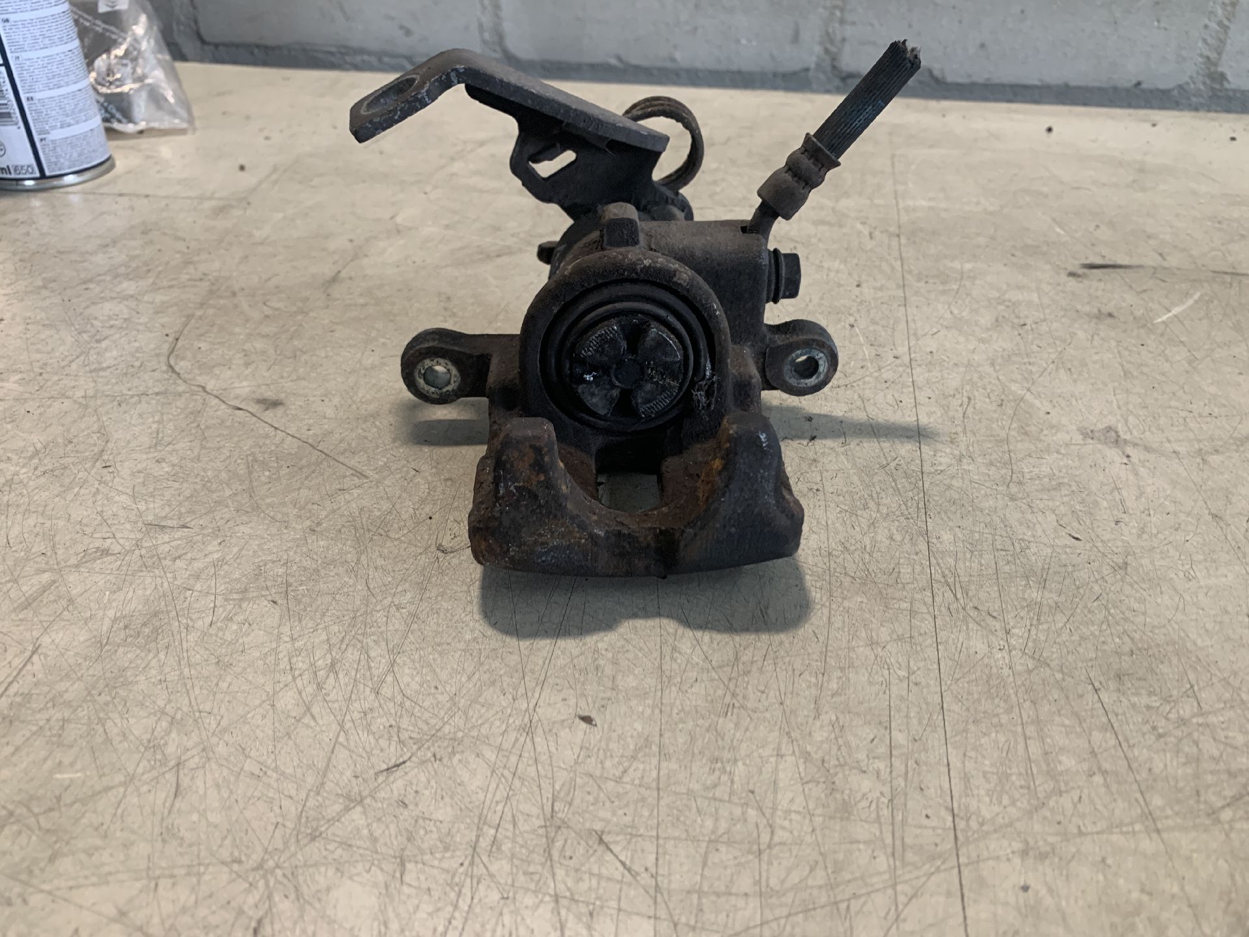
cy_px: 468
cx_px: 624
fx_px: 938
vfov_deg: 53.1
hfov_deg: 67.3
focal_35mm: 26
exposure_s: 1/50
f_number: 1.8
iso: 125
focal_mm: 4.25
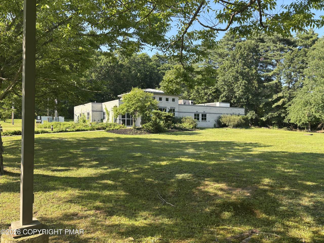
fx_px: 243
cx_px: 162
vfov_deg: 53.1
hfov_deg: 67.3
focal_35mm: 26
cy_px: 122
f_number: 1.6
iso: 50
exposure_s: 1/732
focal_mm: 5.96
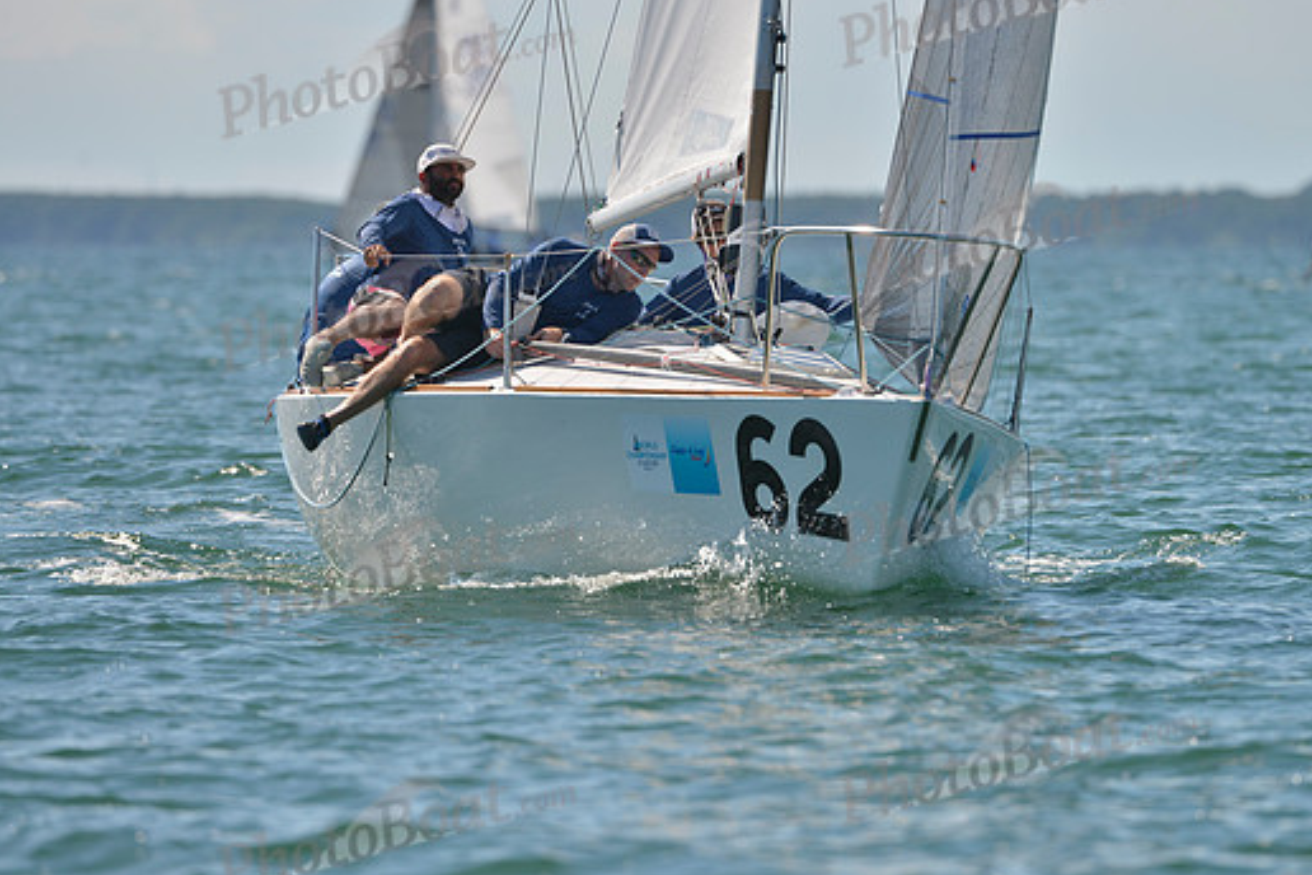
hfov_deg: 4.6
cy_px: 403
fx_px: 16399
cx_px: 709
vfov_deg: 3.1
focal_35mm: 450
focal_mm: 400
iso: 200
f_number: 6.3
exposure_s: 1/1250
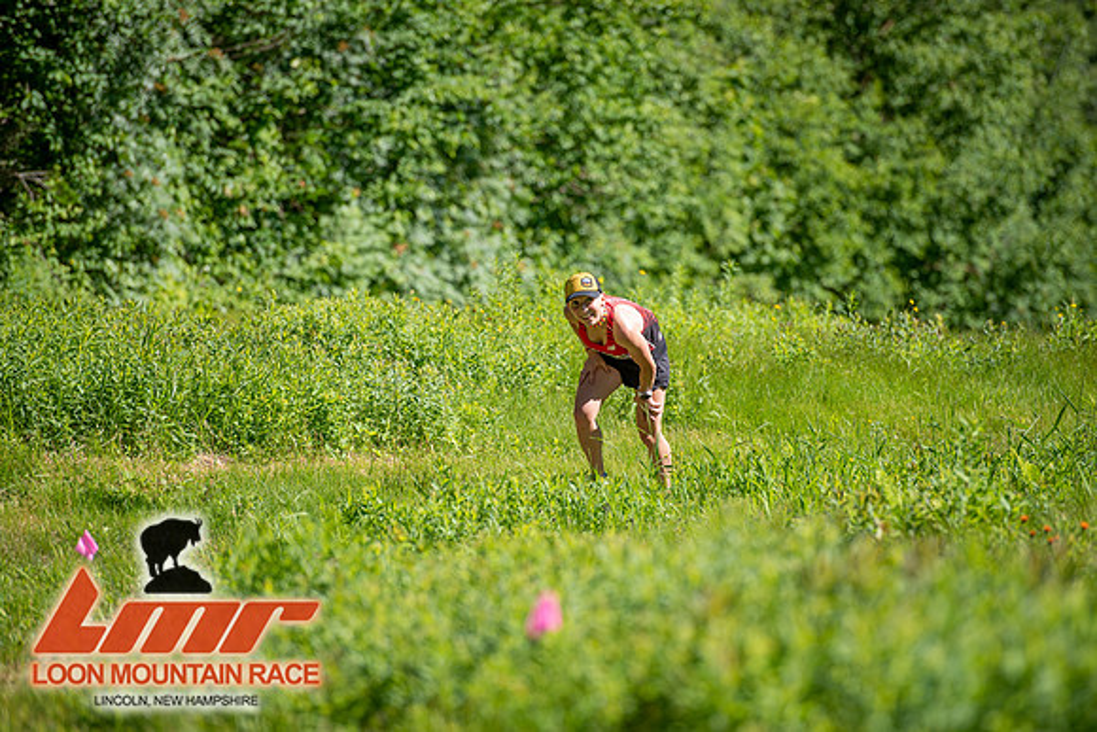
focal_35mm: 200
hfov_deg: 10.3
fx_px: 6096
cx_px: 548
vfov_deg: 6.9
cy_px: 366
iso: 100
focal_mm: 200
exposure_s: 1/640
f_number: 3.5
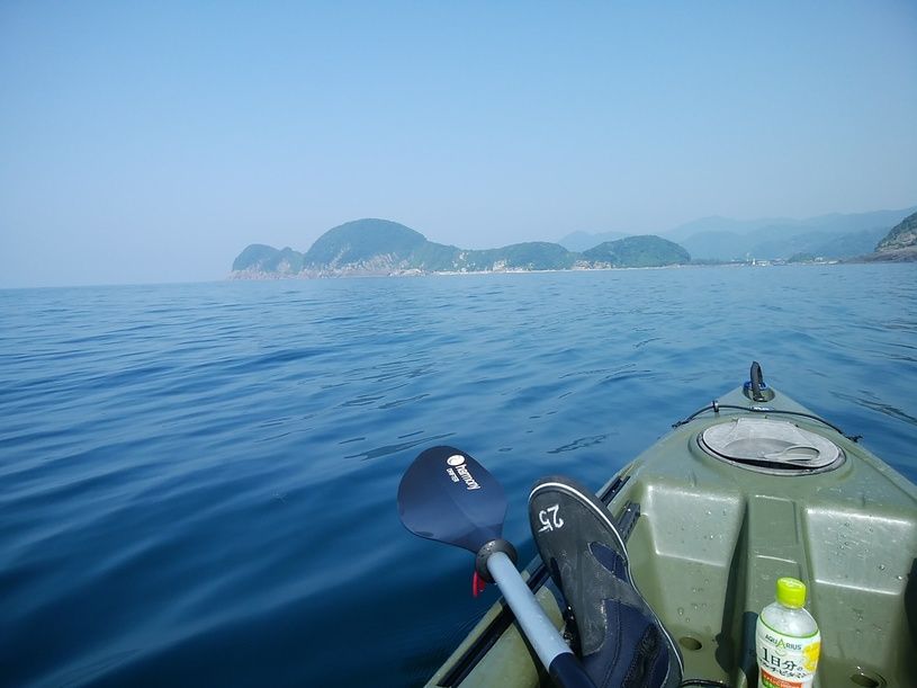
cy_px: 344
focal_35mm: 22
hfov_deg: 76.4
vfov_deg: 61.1
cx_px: 458
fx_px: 583
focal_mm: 3
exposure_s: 1/978
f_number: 2
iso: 32
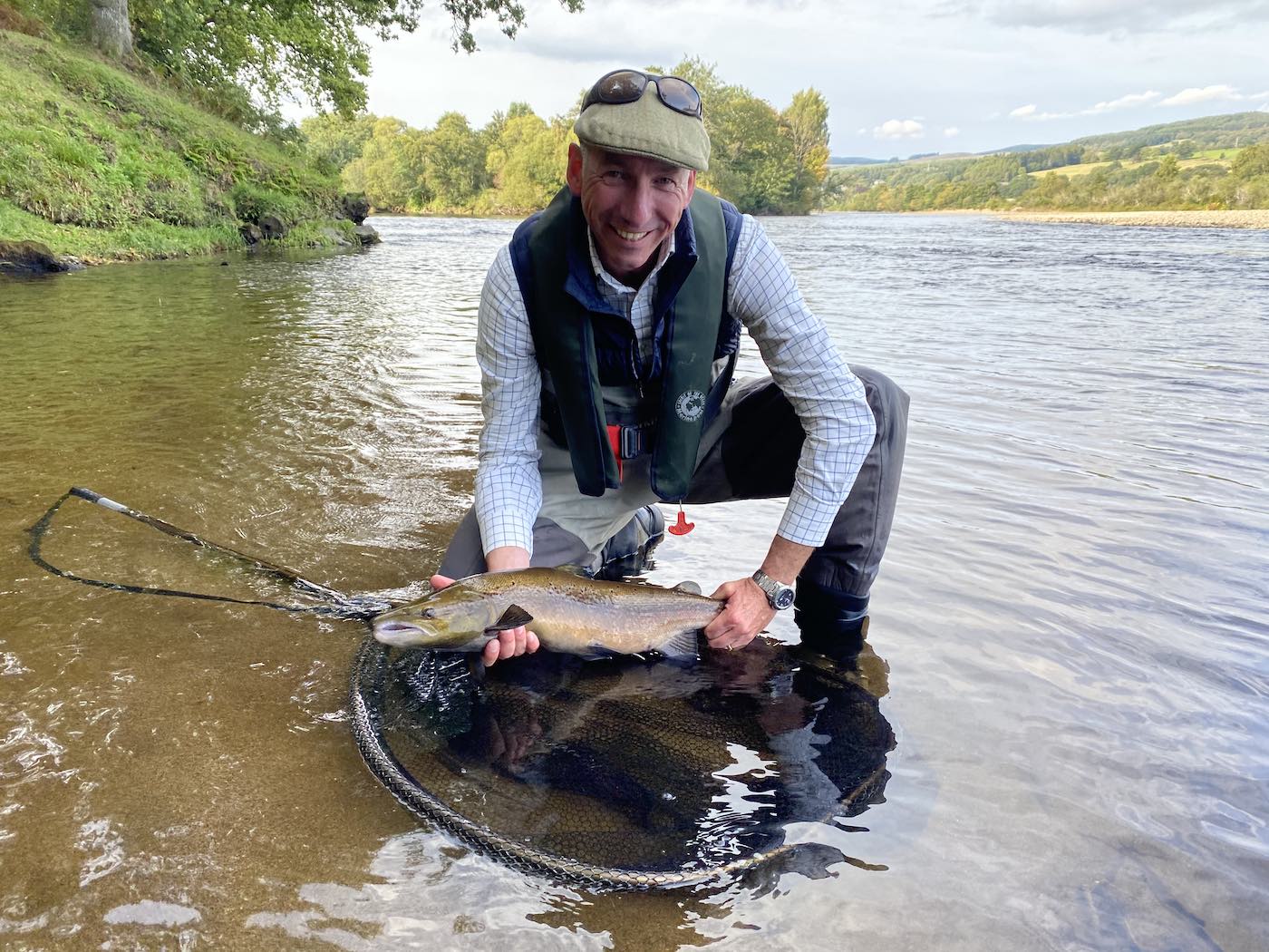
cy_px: 476
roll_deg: -0.6
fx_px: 953
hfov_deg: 67.3
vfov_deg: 53.1
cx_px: 634
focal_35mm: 26
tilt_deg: -16.7
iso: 32
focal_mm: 4.25
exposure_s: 1/405
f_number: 1.8
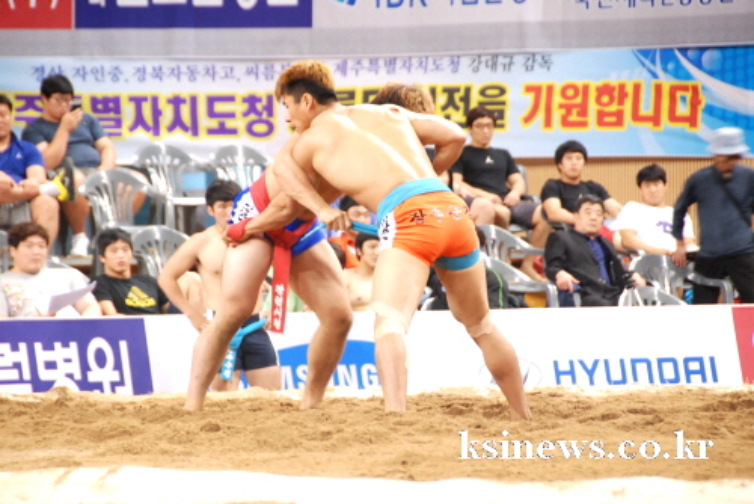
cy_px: 252
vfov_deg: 5.4
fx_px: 5344
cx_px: 377
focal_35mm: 255
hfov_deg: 8.1
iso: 800
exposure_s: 1/20
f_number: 5.6
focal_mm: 170
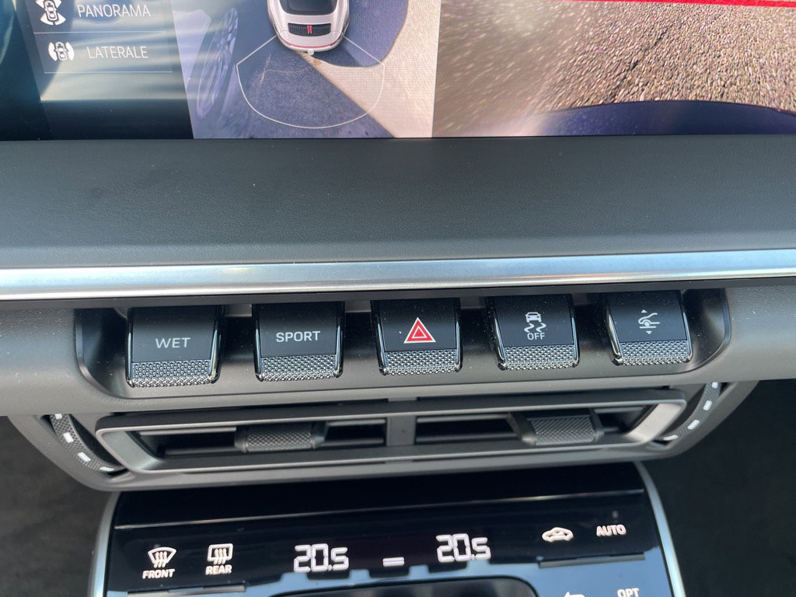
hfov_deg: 67.3
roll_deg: -1.9
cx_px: 398
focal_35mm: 26
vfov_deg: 53.1
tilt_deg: -43.3
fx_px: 598
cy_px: 298
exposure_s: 1/83
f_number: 1.6
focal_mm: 4.2
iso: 80
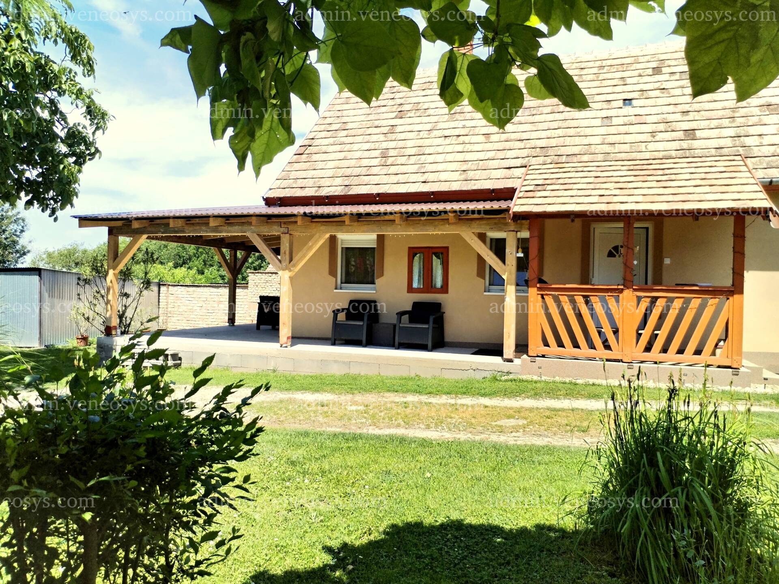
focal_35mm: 29
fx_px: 653
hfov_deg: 61.7
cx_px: 390
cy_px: 292
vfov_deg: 48.2
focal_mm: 4.75
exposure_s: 1/1027
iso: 100
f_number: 1.8
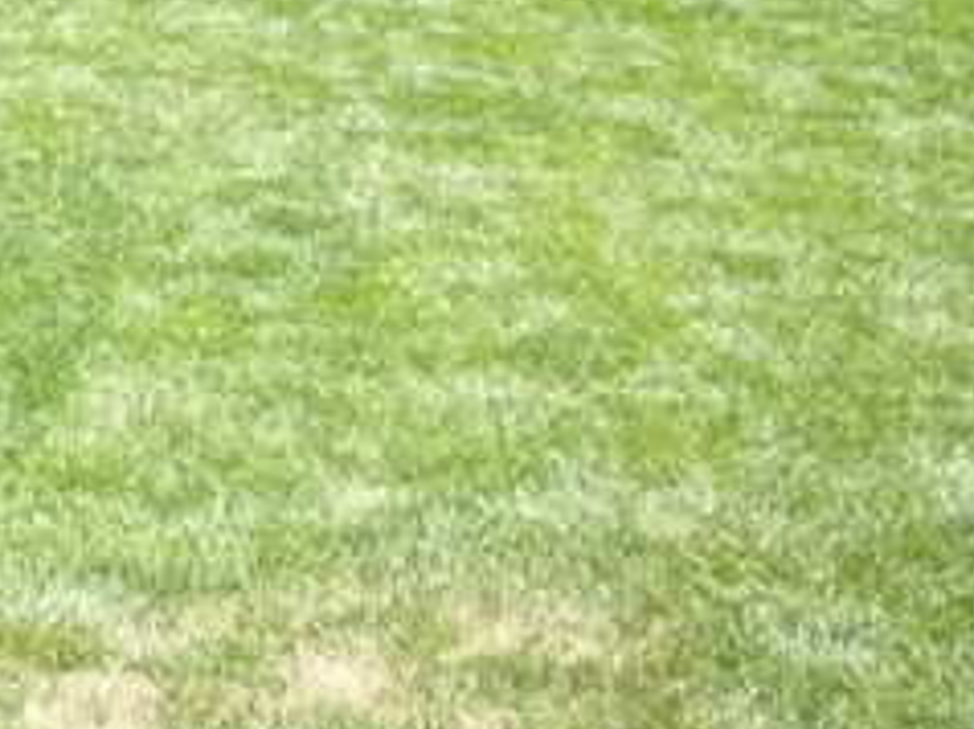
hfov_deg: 23.6
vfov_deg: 17.8
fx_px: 2192
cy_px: -197
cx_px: -74
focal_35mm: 78
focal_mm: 5.2
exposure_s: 1/500
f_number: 3.5
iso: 400
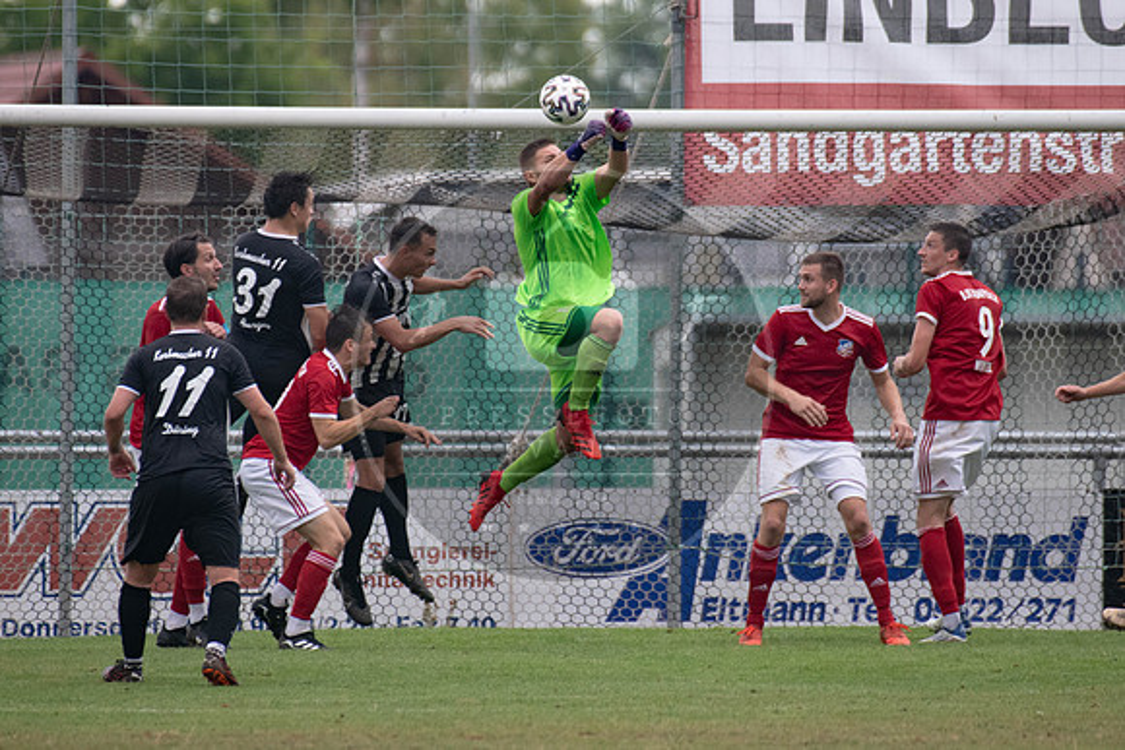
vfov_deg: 1.8
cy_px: 314
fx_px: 23899
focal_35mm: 765
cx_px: 567
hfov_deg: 2.7
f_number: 5.6
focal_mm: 500
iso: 1250
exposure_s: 1/1600
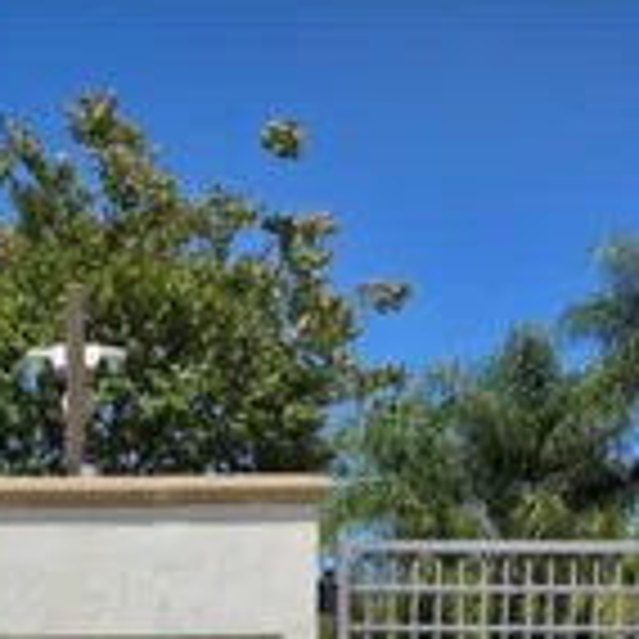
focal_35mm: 61
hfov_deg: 27.5
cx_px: 106
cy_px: 716
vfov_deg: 25.9
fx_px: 1274
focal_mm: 6.5
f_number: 1.4
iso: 64
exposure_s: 1/7939
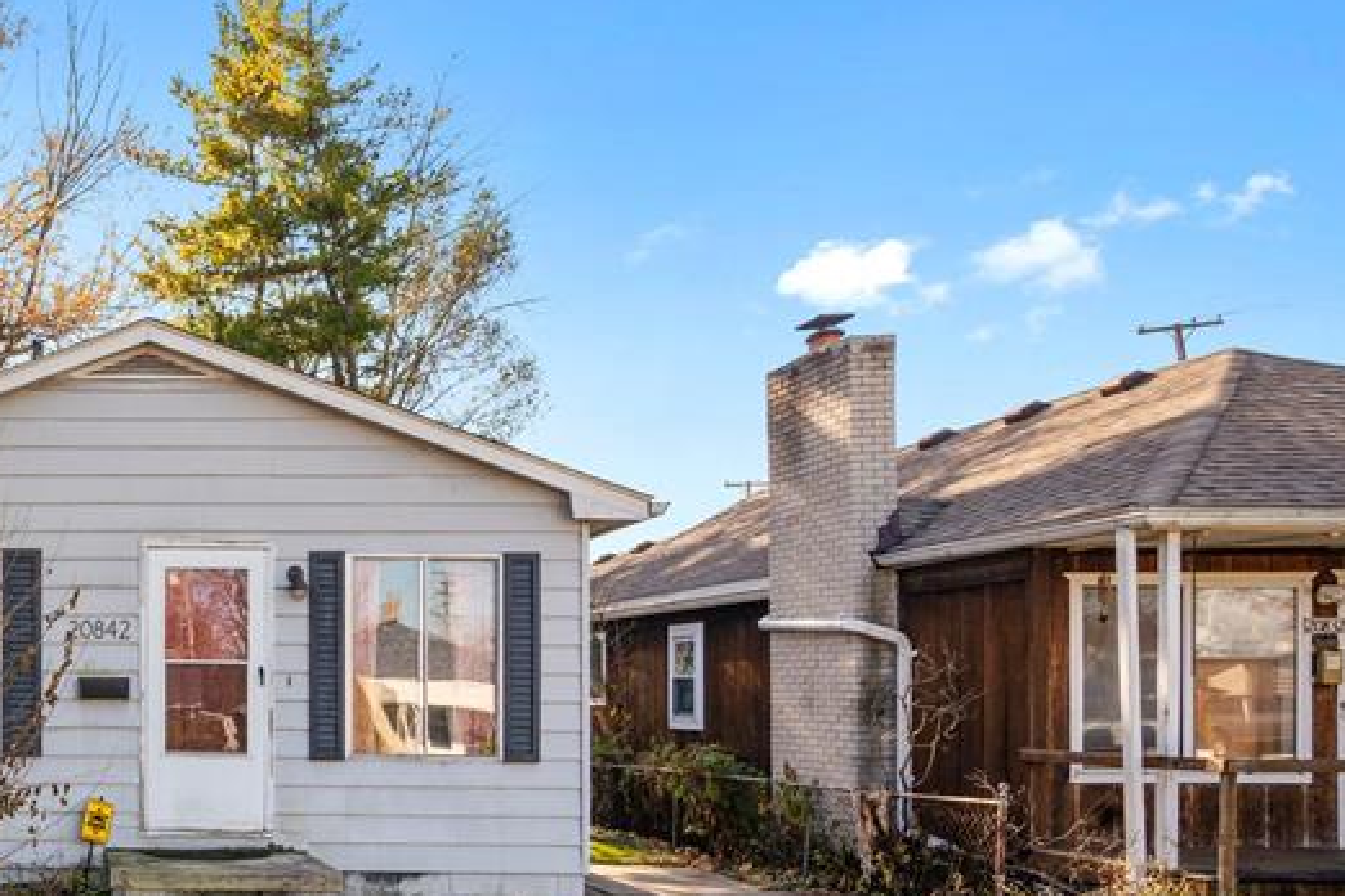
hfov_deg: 36.9
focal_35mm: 49
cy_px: 534
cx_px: 57
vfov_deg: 27.5
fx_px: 1831
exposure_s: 1/320
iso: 320
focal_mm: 25
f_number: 9
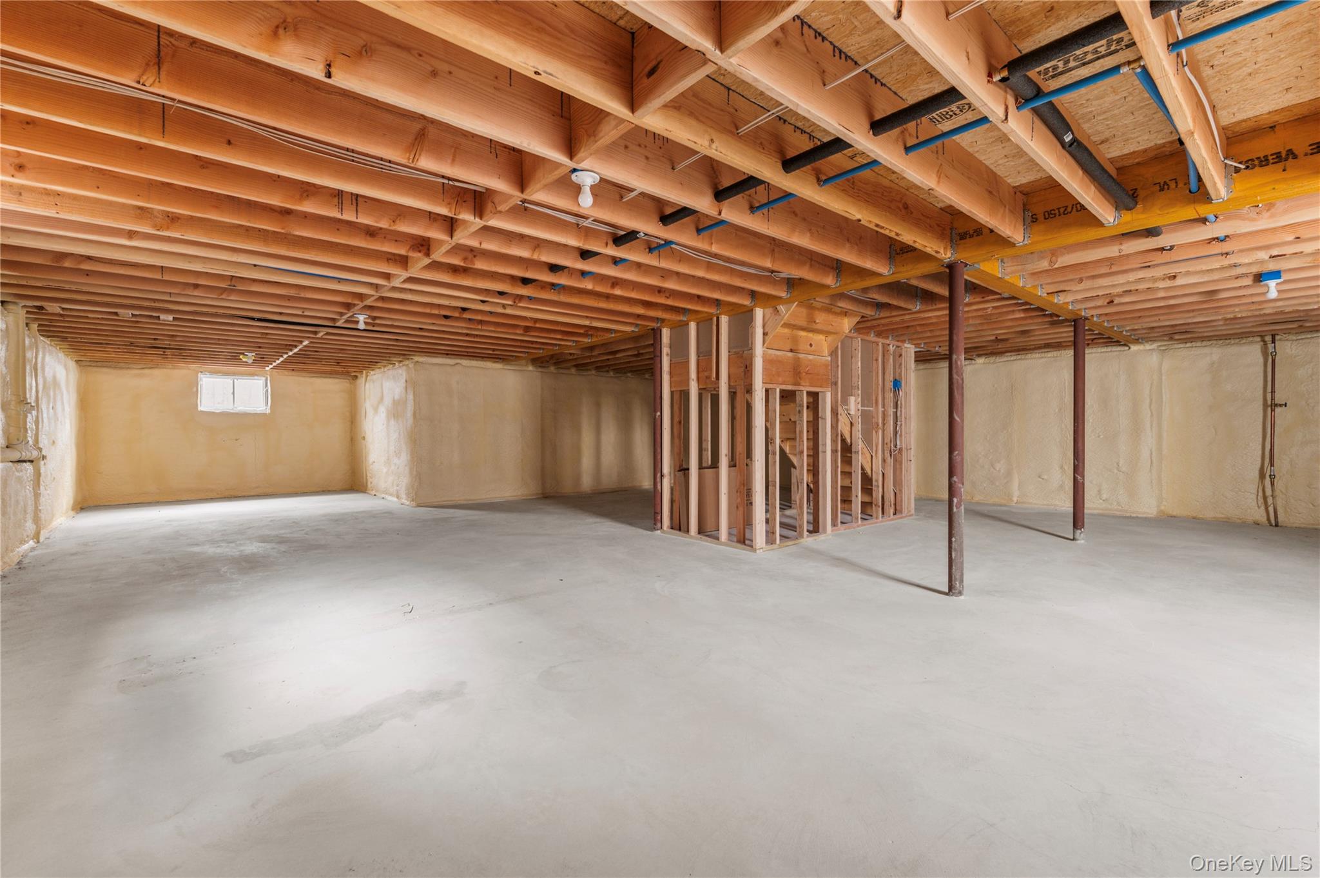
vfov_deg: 77.2
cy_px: 439
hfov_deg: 100.4
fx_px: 550
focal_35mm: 15
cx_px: 660
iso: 500
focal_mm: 15
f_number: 8
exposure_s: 1/5
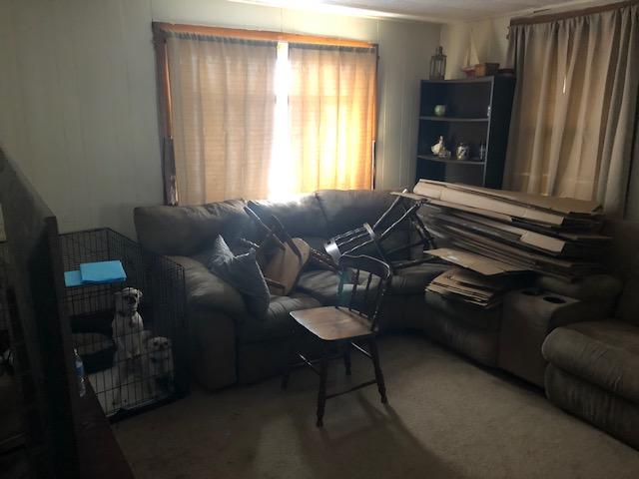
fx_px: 517
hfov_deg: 63.4
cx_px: 320
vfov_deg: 49.7
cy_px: 240
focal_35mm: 28
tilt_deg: -12.0
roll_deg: +0.0
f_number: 1.8
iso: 100
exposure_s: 1/4
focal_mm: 3.99
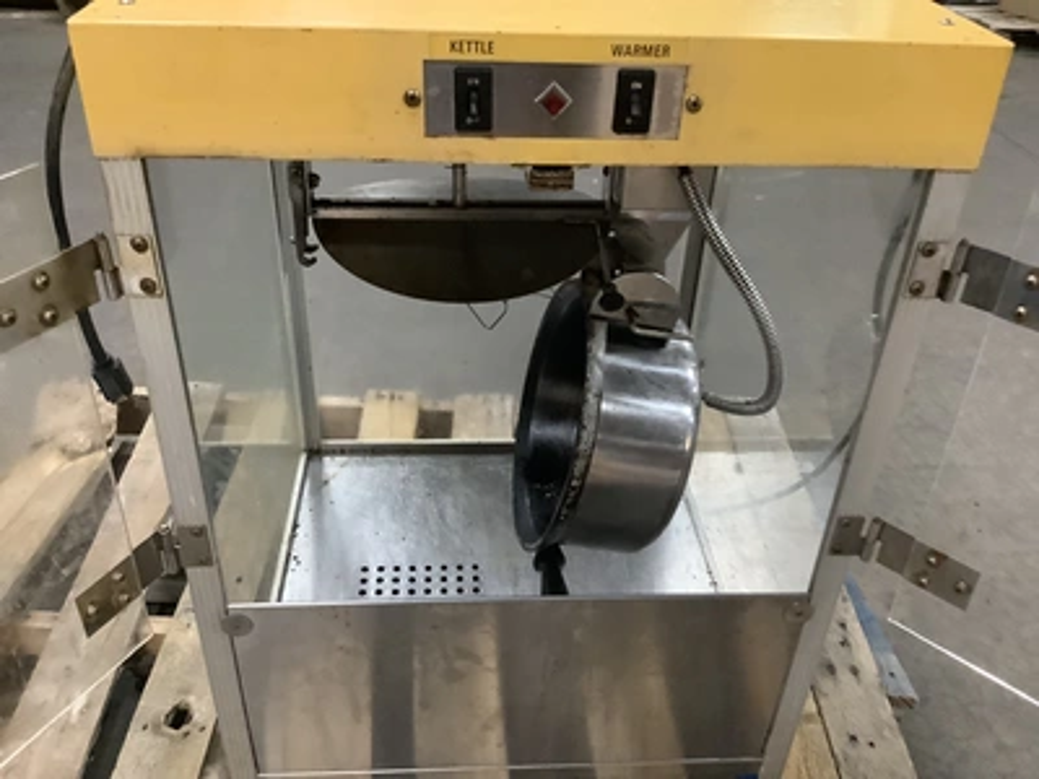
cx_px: 520
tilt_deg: -33.7
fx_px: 930
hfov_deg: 58.4
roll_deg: -3.2
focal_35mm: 31
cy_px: 390
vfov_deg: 45.4
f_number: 2.4
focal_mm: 3.3
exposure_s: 1/40
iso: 400
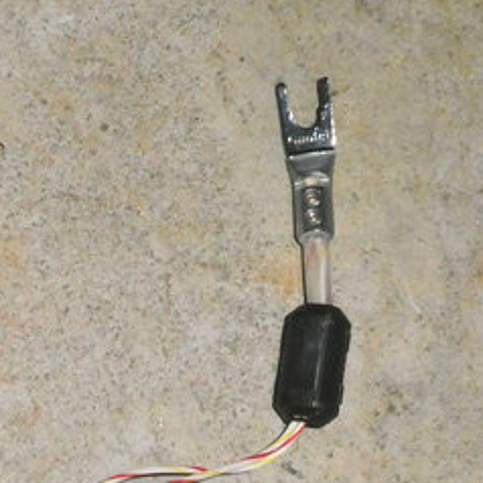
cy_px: 363
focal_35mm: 127
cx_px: -81
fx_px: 2005
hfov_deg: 13.4
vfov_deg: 13.7
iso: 1600
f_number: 5.6
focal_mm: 10.3
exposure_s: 1/320
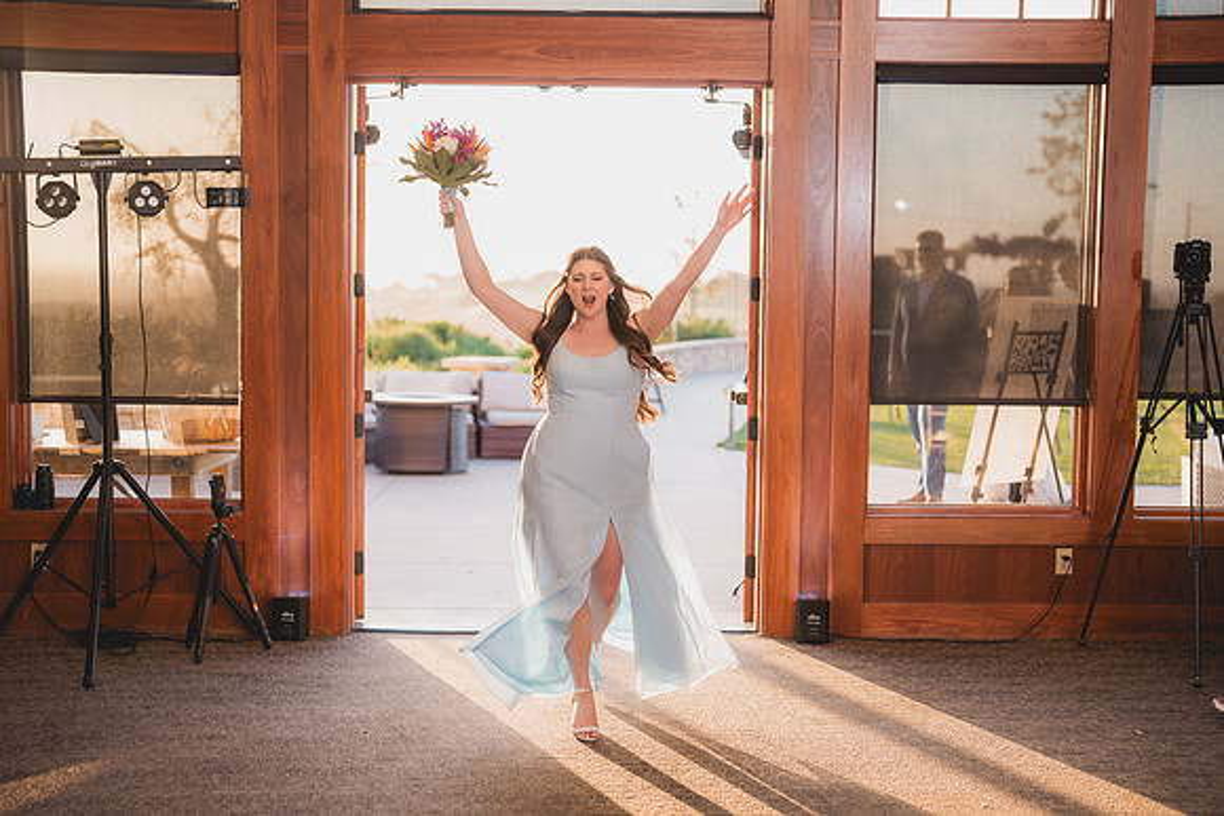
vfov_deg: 27.0
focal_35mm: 50
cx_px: 612
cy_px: 408
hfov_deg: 39.6
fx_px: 1700
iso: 125
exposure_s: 1/250
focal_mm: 50
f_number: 1.8
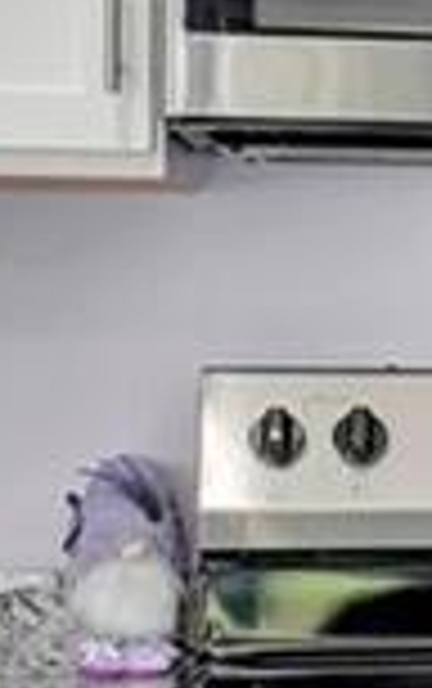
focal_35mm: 181
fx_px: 3400
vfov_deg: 11.4
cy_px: 796
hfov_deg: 5.4
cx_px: 2246
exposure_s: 1/6
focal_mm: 17
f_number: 8
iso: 500
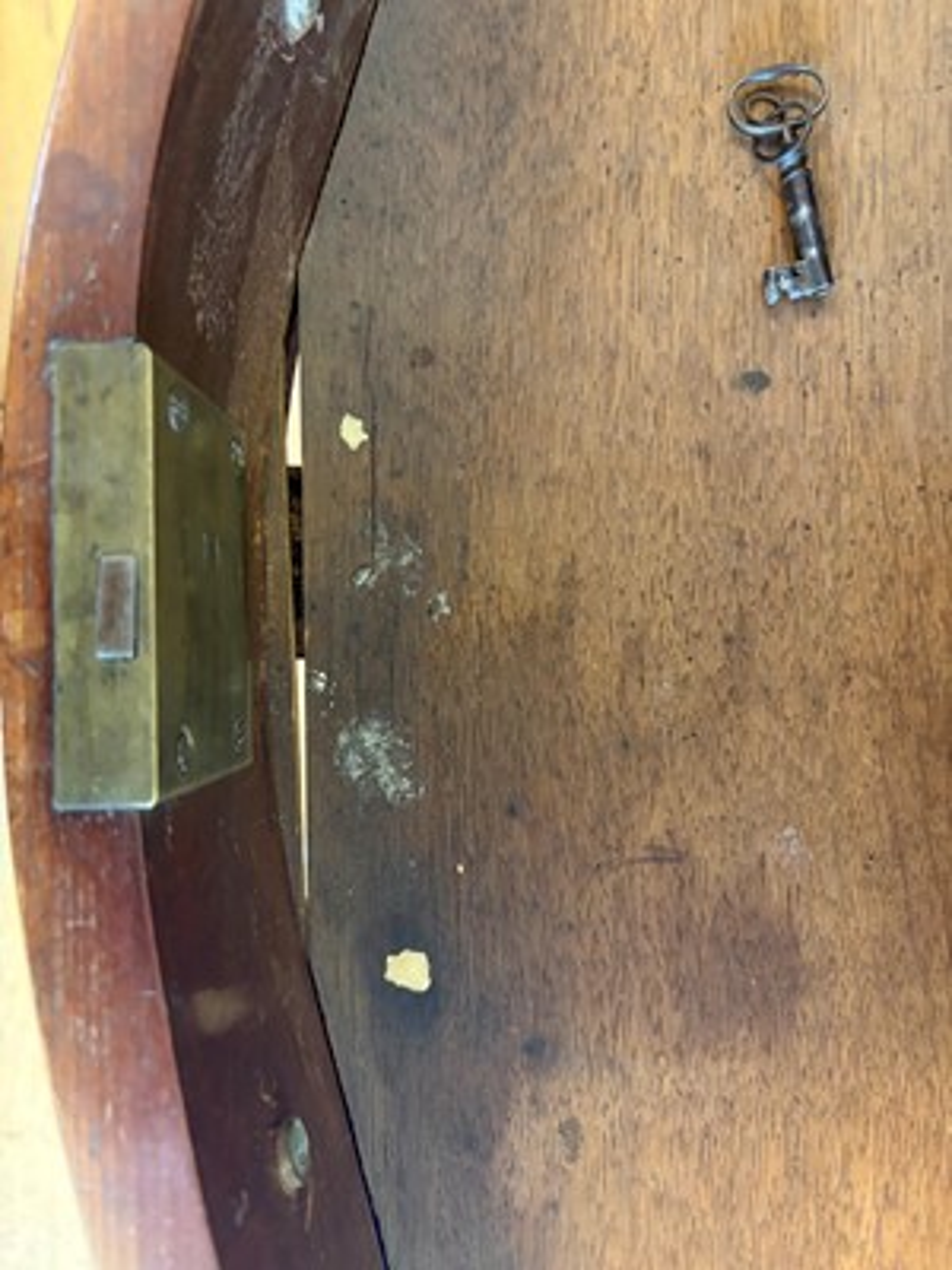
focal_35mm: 26
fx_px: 953
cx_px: 476
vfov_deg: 67.3
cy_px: 635
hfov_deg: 53.1
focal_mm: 5.96
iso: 500
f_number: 1.6
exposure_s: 1/25
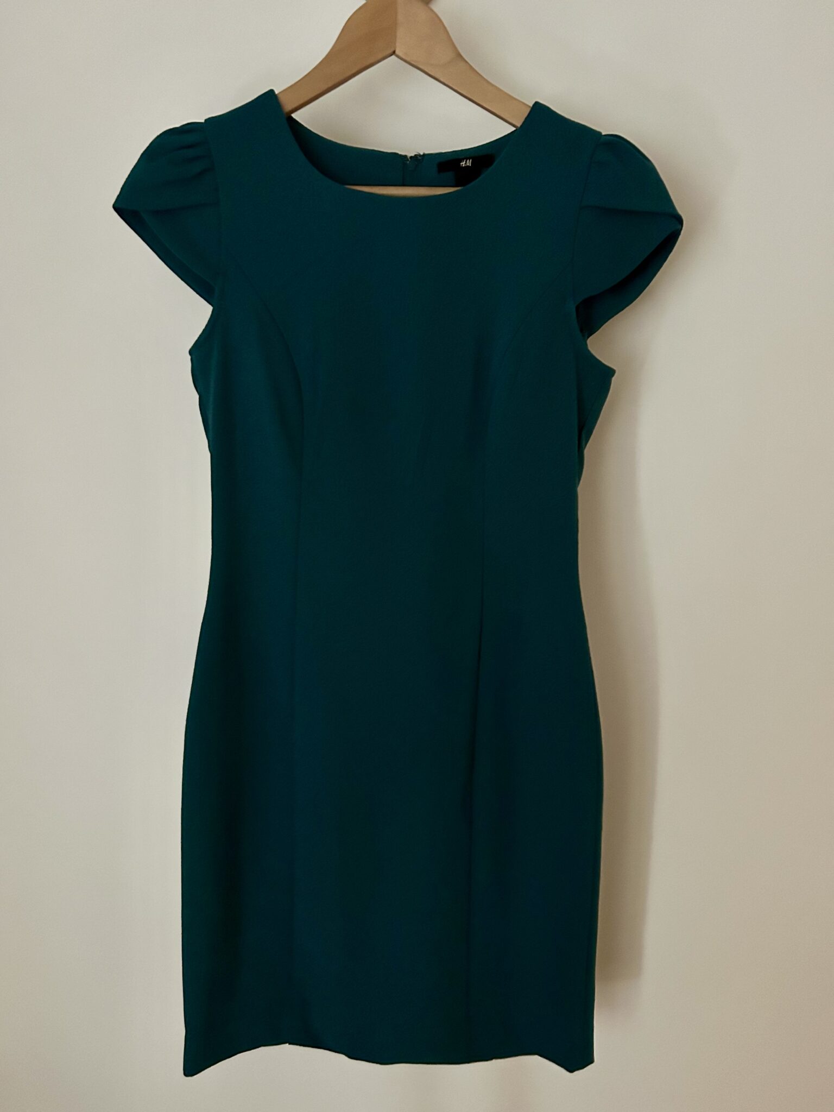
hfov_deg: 53.1
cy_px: 556
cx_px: 417
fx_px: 835
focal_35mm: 26
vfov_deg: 67.3
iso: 1000
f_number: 1.5
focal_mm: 5.7
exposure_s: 1/30
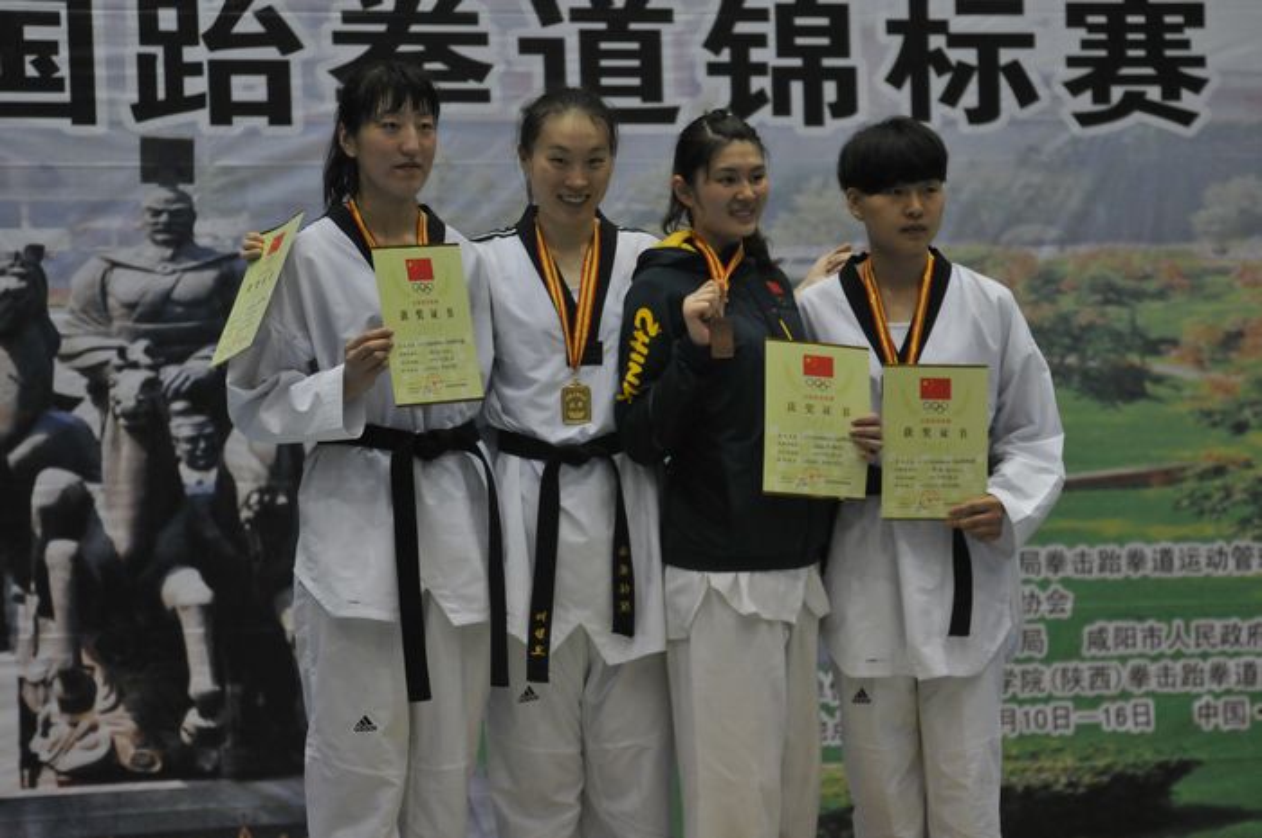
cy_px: 419
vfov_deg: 14.7
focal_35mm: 93
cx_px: 631
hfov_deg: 21.9
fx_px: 3256
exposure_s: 1/250
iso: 1000
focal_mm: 62
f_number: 3.8
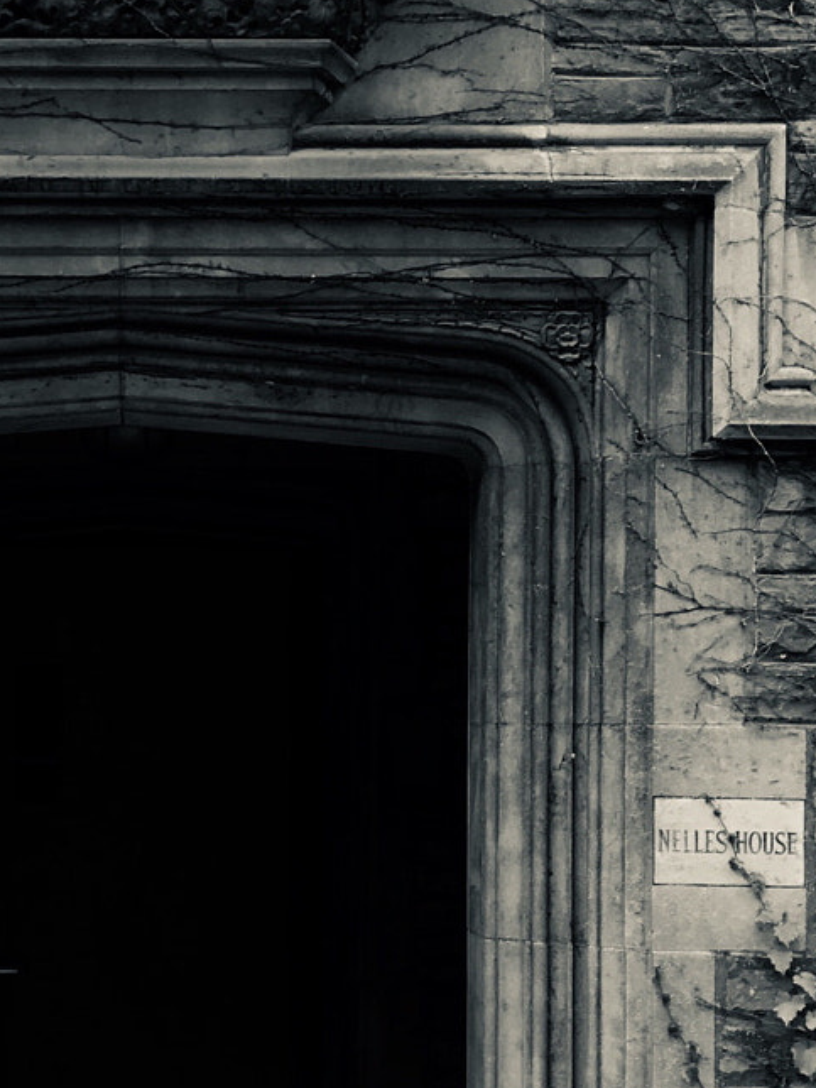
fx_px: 2263
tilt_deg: +11.5
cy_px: 247
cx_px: 89
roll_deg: -0.6
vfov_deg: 26.6
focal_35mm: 72
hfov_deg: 20.1
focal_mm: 4.15
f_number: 2.2
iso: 25
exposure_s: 1/235
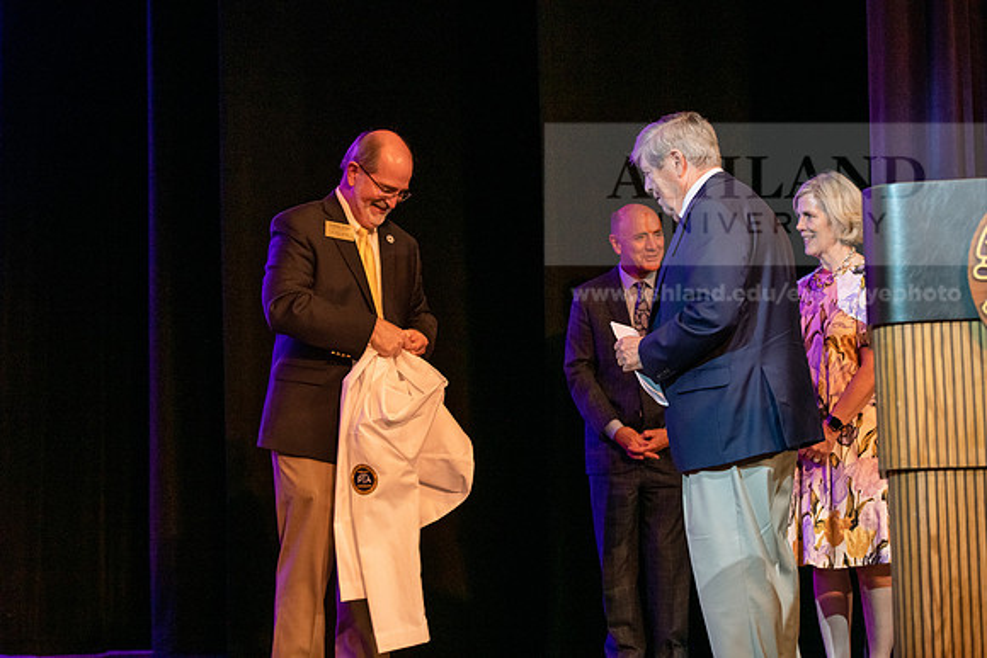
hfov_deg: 27.0
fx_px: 2057
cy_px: 329
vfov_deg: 18.2
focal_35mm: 75
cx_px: 494
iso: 2000
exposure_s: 1/200
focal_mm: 75
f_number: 4
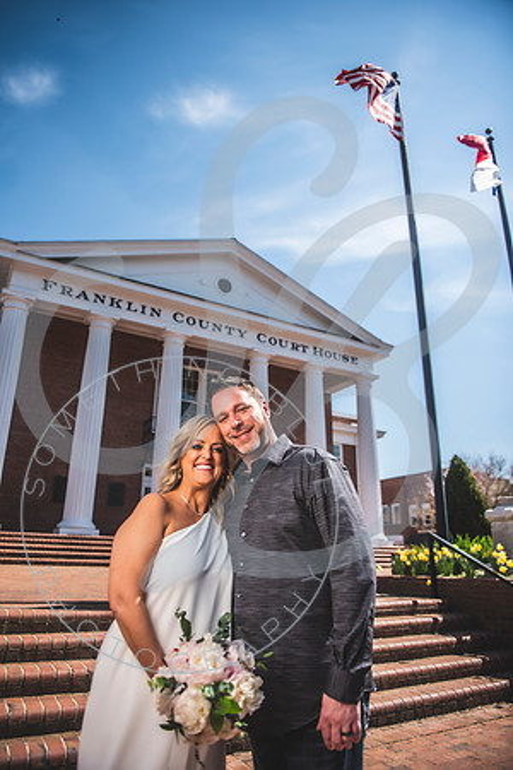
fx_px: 513
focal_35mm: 24
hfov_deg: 53.1
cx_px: 256
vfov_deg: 73.7
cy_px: 385
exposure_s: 1/2500
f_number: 2.8
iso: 100
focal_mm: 24
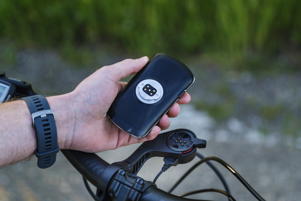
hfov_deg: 24.8
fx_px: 686
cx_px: 150
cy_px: 100
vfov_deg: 16.7
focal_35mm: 82
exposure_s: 1/250
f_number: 4
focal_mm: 82
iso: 250
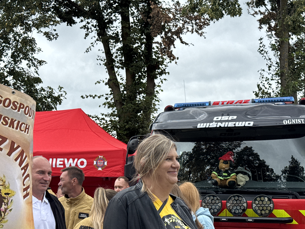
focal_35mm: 59
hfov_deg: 32.6
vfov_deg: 24.8
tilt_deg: +6.5
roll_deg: -1.5
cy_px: 136
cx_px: 123
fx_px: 520
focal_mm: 6.76
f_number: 1.78
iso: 64
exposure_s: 1/1524
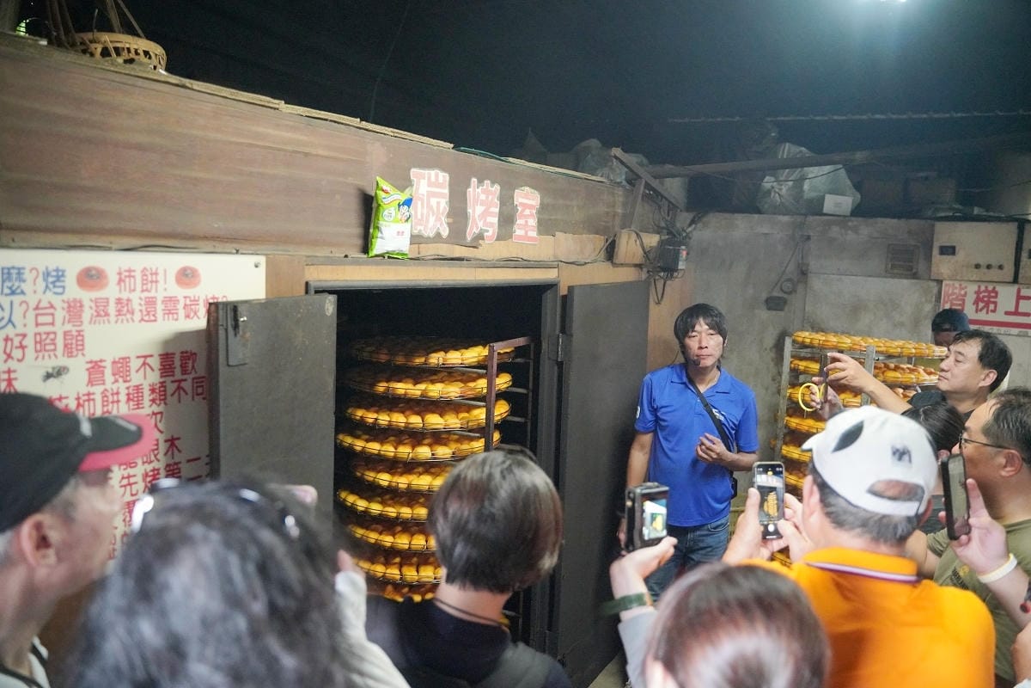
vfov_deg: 46.4
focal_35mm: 28
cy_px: 344
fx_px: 802
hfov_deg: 65.5
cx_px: 516
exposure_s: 1/160
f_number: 2.8
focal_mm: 28
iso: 12800
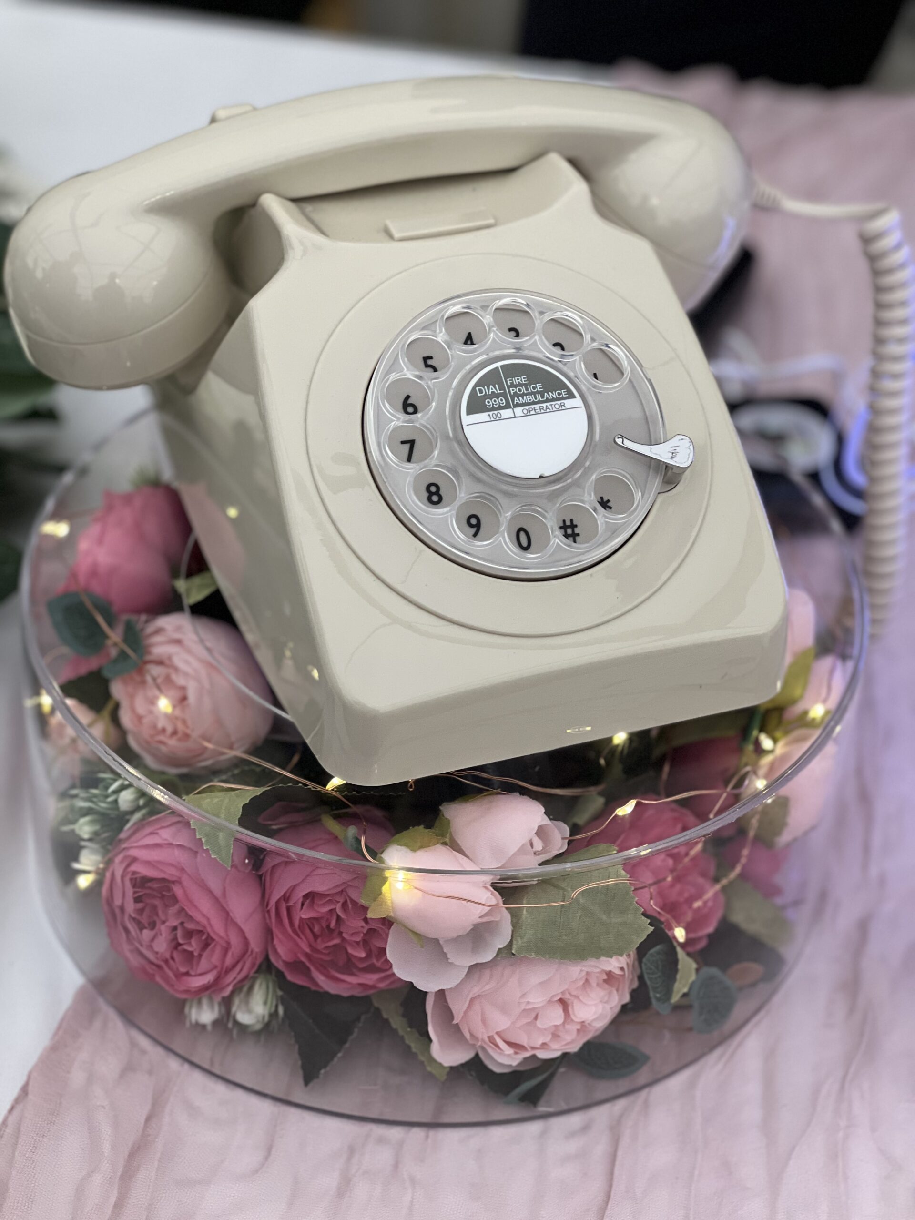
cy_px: 610
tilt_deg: -38.5
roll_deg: -2.9
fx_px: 2714
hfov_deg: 19.1
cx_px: 458
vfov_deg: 25.3
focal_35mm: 77
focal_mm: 9
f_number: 2.8
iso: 160
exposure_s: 1/50
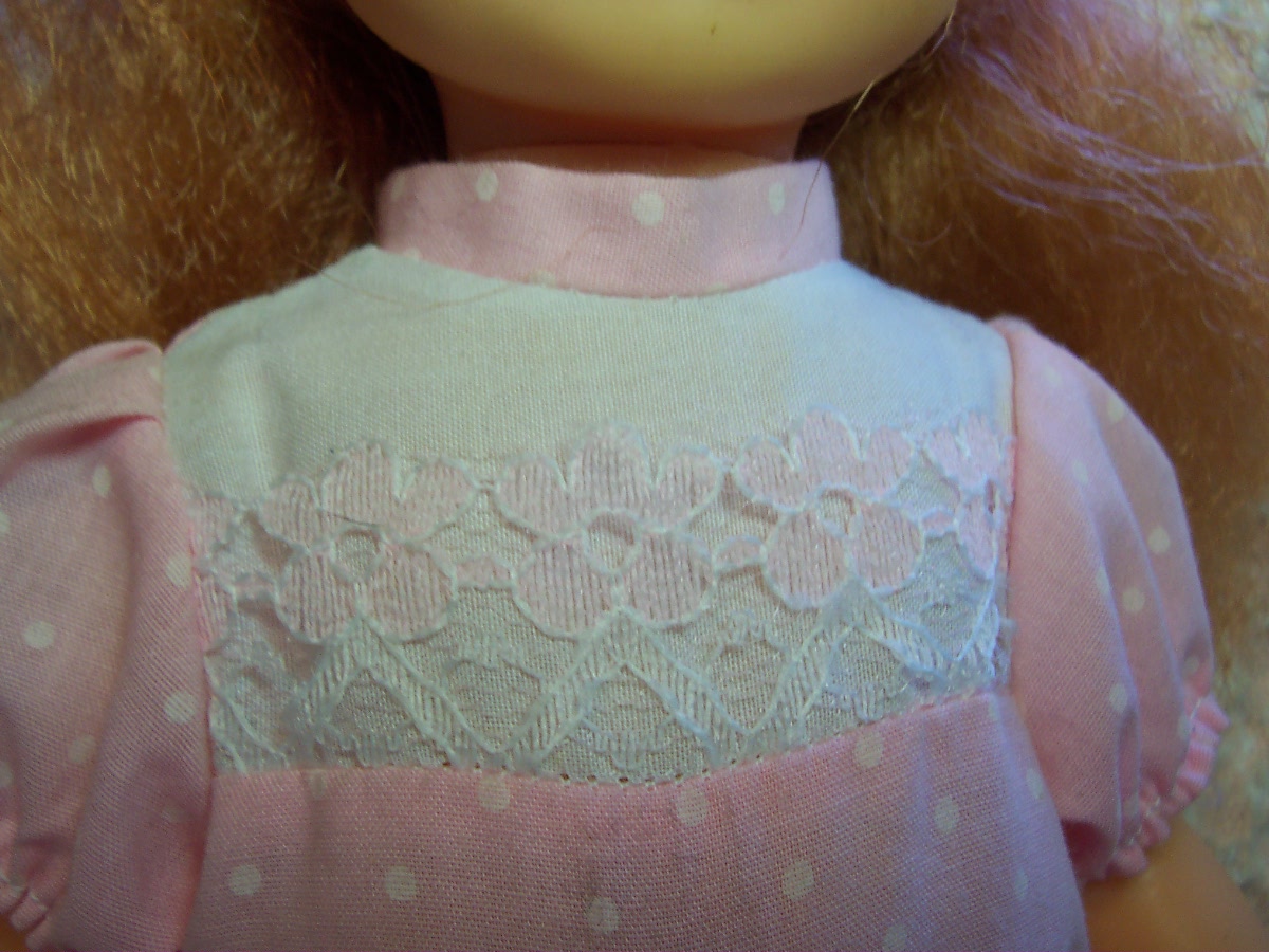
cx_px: 634
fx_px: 1356
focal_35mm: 37
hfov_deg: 50.1
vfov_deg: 38.7
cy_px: 476
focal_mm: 5.6
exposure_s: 1/45
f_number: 2.8
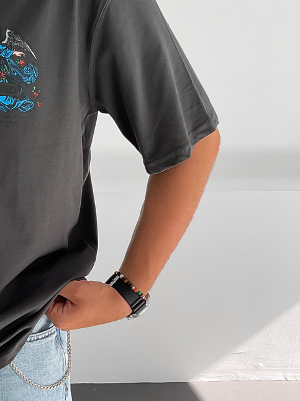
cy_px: 346
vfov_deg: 26.3
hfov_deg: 19.7
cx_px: -17
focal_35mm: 72
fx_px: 832
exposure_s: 1/190
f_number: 1.8
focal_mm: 3
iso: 16
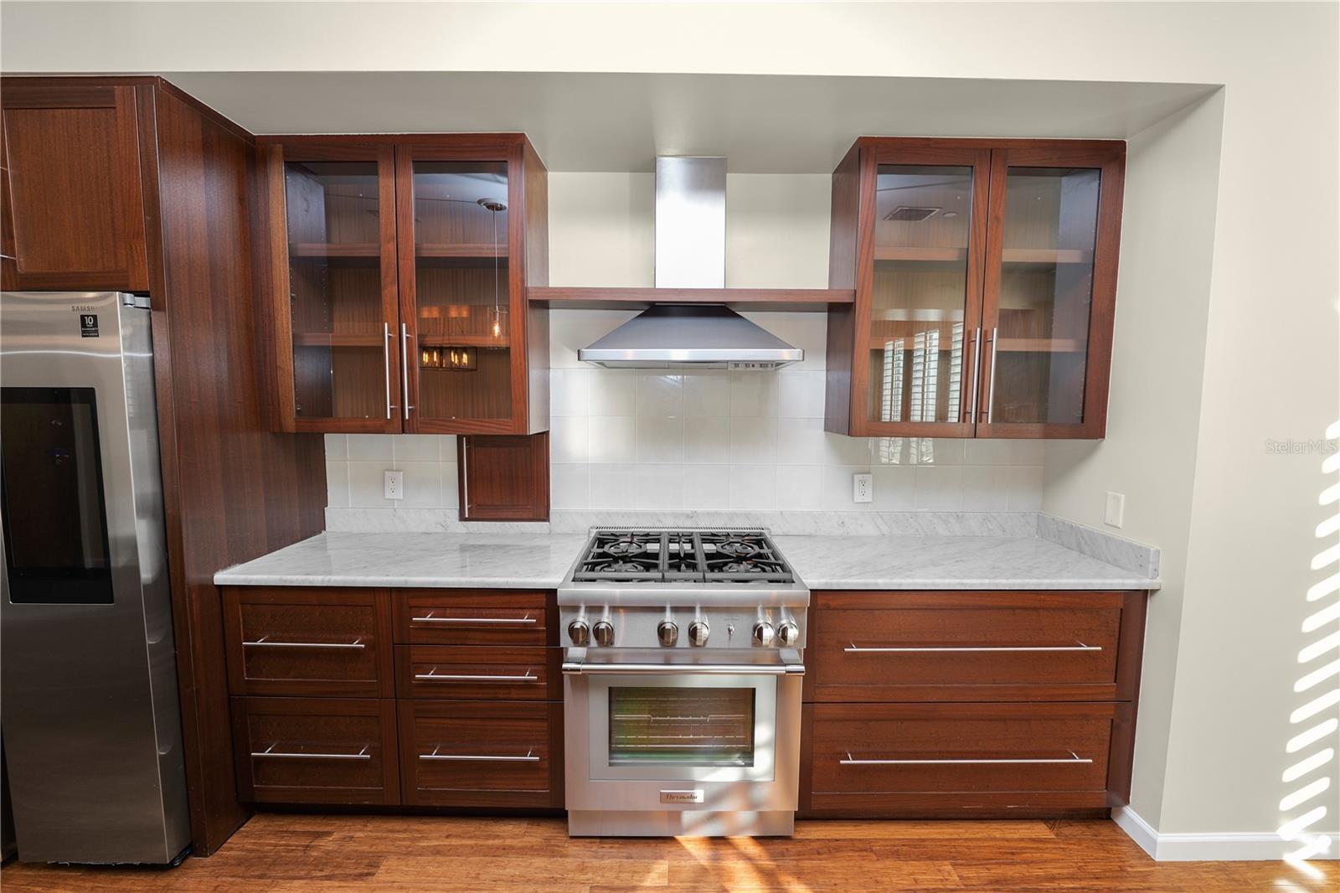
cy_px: 446
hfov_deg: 104.3
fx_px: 521
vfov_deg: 81.2
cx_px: 670
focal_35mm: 14
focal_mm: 14
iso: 400
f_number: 5.6
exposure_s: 1/50
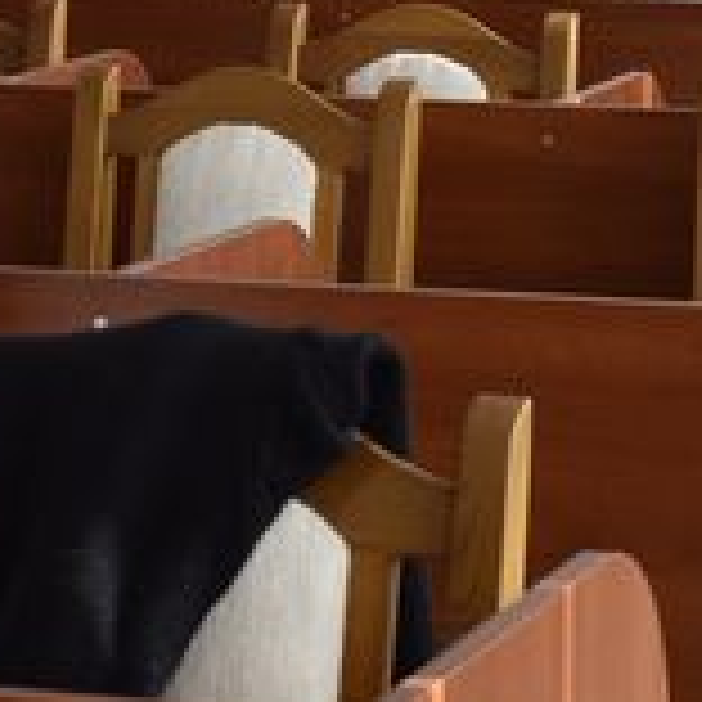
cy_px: 20
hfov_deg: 9.5
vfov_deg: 9.4
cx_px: 248
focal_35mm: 184
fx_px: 4222
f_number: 7.1
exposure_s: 1/200
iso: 400
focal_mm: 30
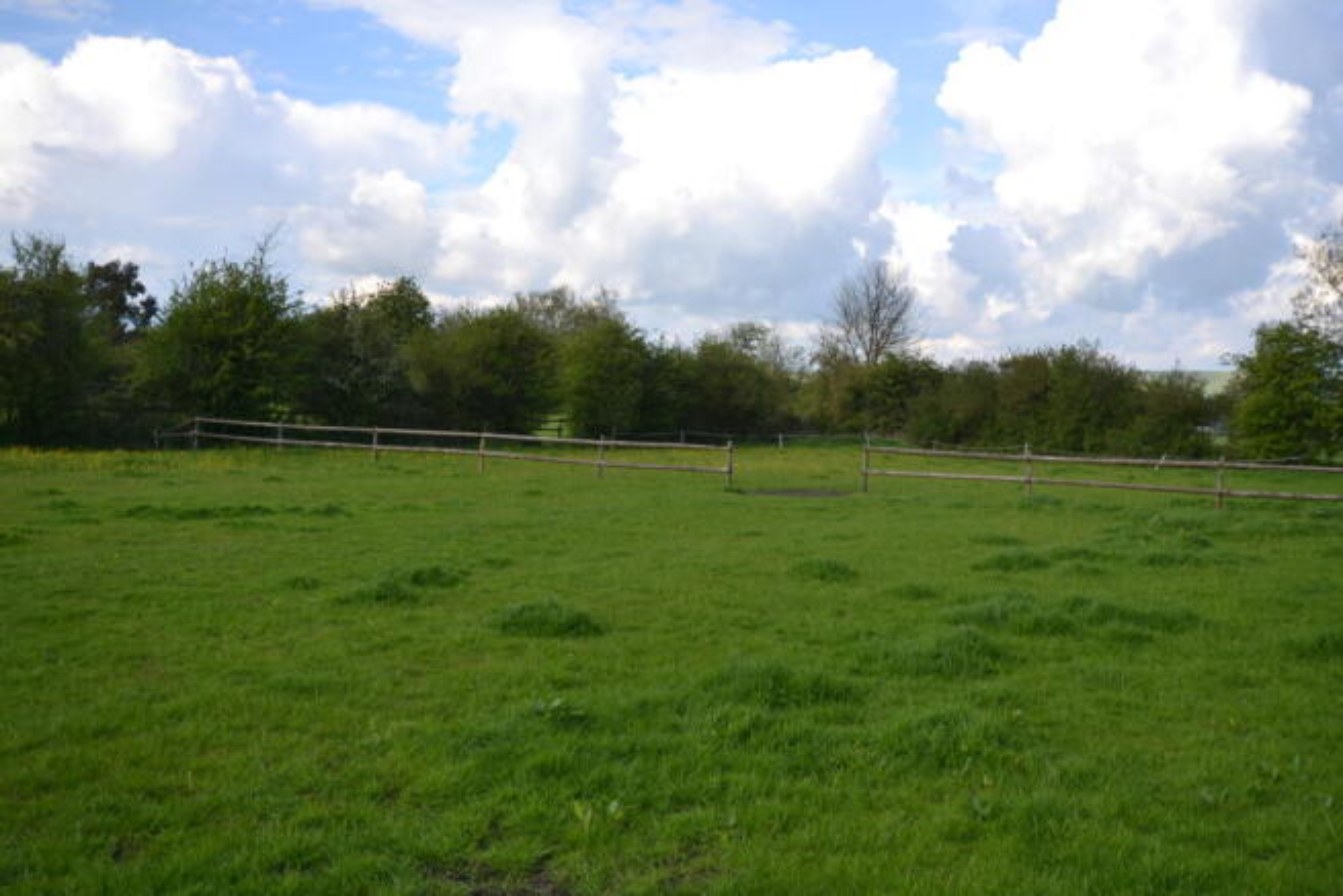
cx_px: 672
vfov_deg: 36.9
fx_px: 1343
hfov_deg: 53.1
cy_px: 448
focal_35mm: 36
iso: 100
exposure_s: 1/200
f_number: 6.3
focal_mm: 24
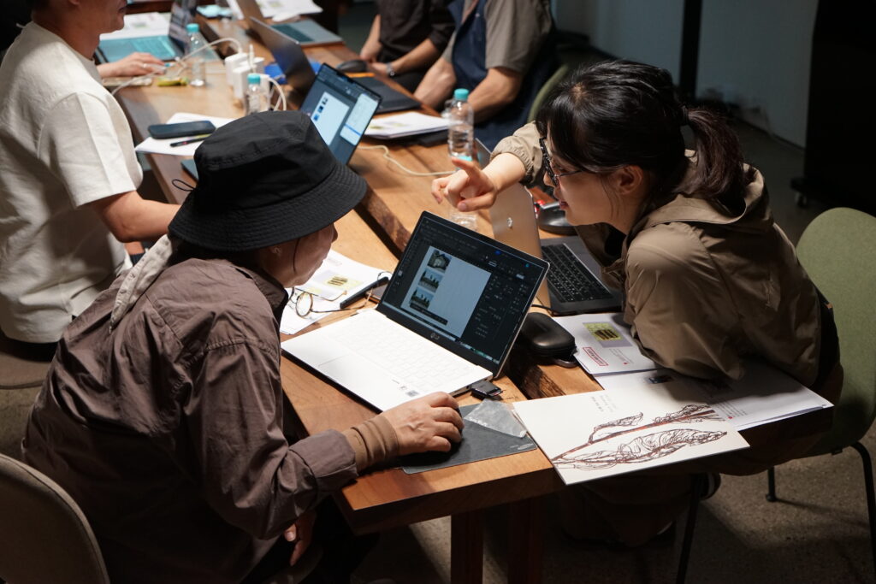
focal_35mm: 49
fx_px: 1192
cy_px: 292
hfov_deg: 40.3
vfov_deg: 27.5
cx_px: 438
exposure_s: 1/160
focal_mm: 49
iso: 2500
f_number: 4
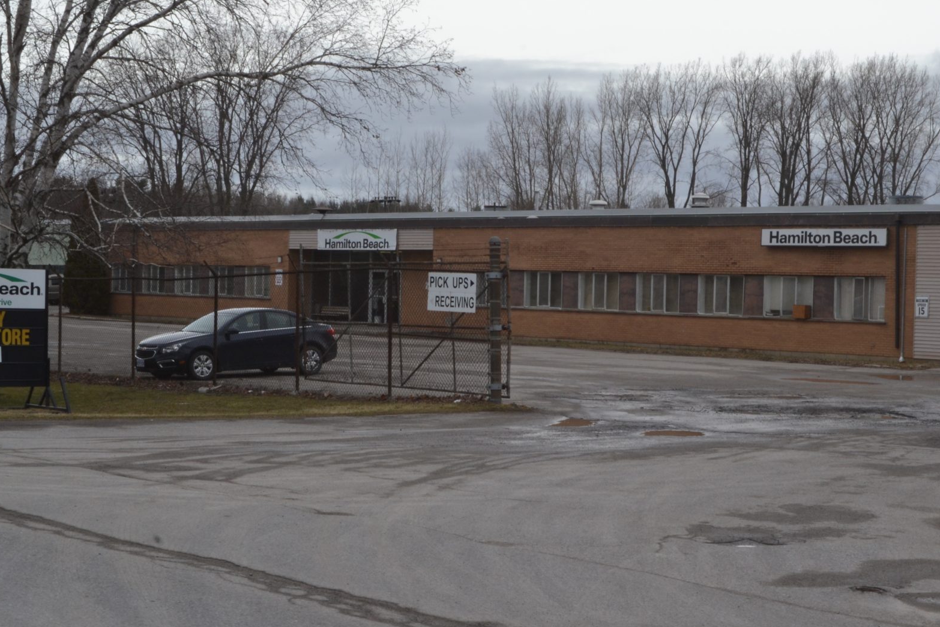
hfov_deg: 29.3
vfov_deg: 19.8
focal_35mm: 69
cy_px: 338
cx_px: 561
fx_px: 1792
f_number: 25
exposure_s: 1/100
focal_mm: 35
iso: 400
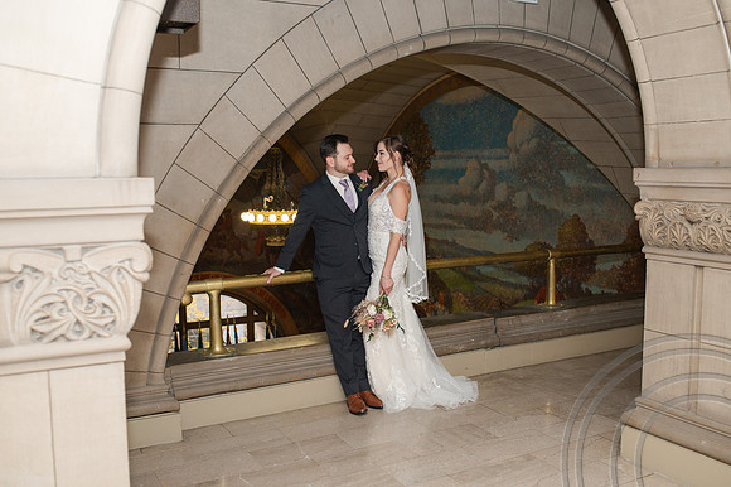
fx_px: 721
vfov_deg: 37.3
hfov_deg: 53.8
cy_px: 244
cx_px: 371
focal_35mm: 36
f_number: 3.5
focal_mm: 35
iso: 1000
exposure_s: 1/200
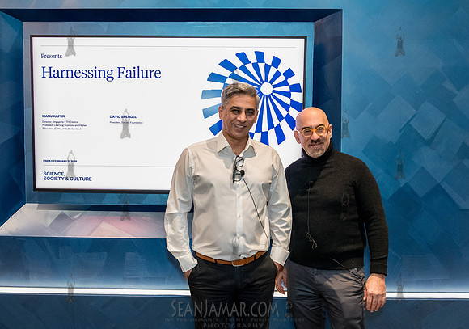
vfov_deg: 37.1
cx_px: 195
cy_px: 167
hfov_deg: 50.8
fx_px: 491
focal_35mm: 37
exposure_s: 1/200
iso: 6400
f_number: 4
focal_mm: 31
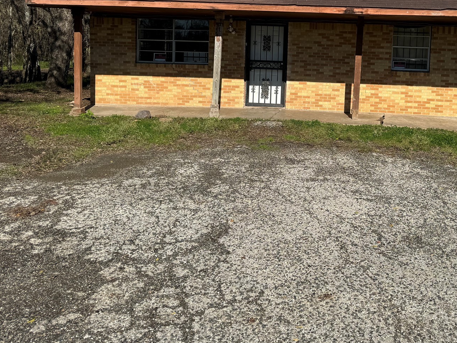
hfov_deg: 48.1
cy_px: 80
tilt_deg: -4.0
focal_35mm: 38
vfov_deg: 36.7
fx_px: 502
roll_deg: -2.4
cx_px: 307
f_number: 1.78
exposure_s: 1/5348
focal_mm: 6.86
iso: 80
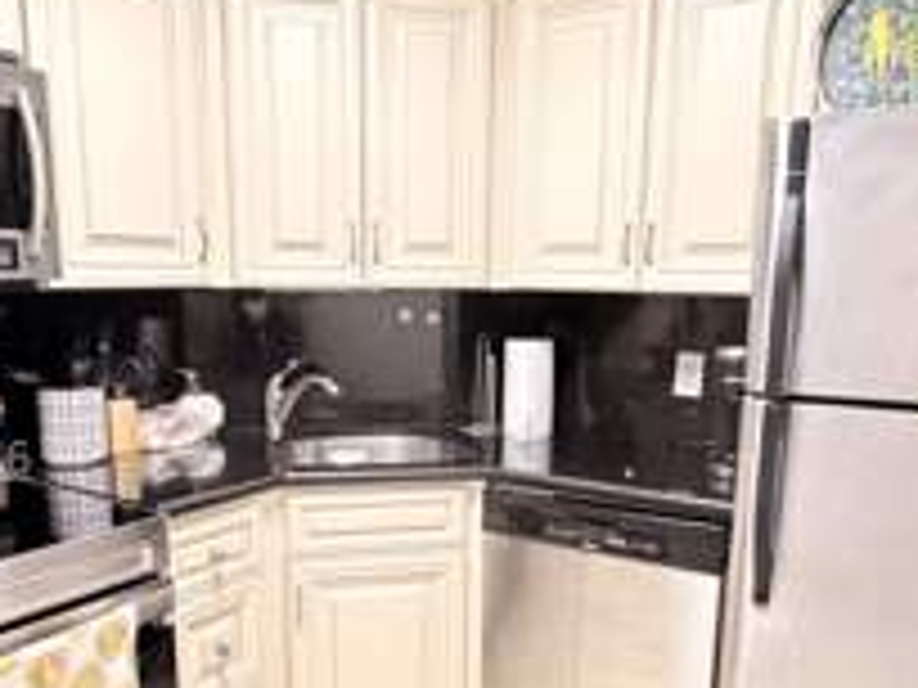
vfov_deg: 42.4
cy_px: 459
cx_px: 446
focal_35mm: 33
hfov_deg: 55.3
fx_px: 875
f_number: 2.2
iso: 1000
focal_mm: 2.22
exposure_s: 1/60
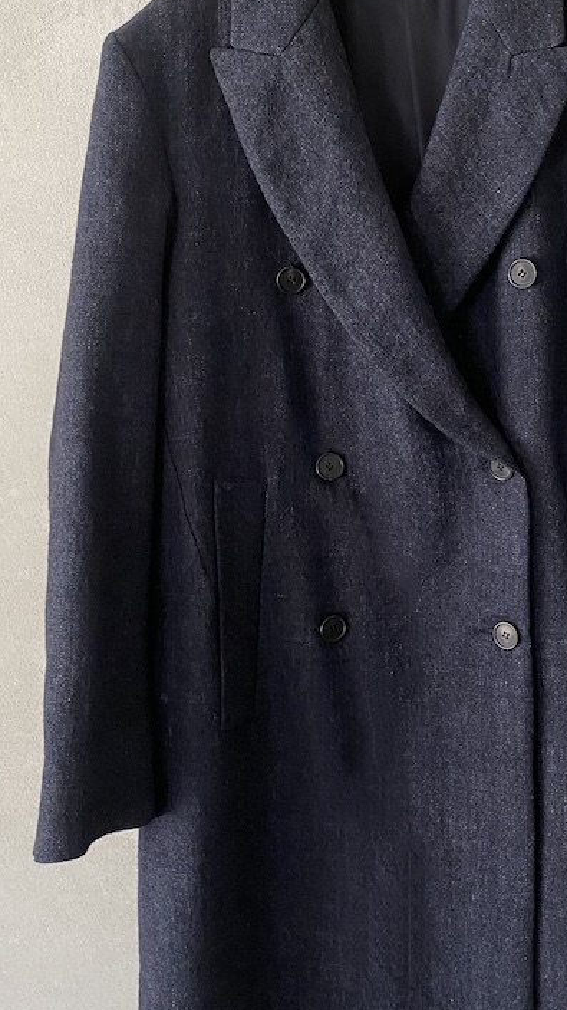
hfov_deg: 27.3
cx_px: 423
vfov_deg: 47.3
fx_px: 1150
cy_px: 450
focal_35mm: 43
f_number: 1.8
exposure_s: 1/73
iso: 125
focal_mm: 4.25
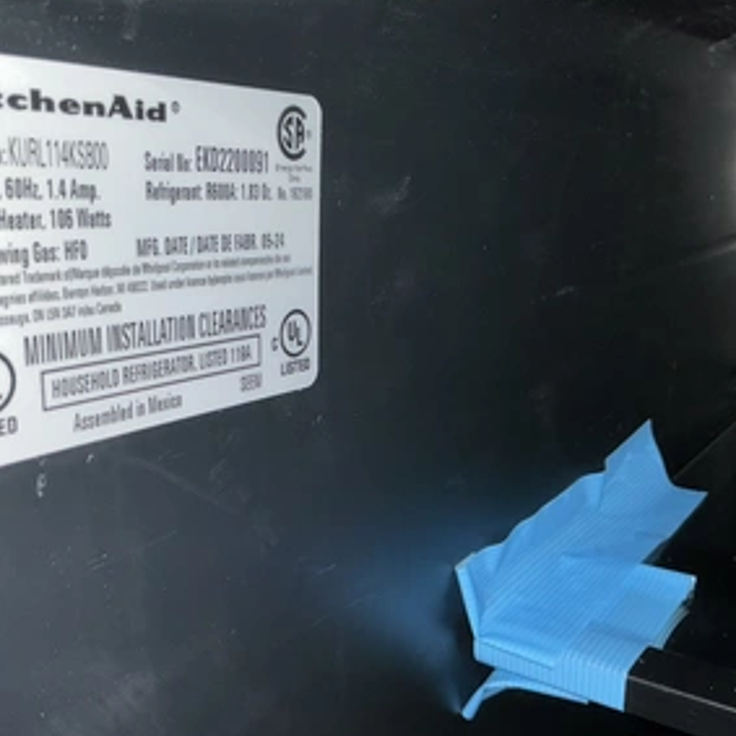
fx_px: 842
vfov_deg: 47.2
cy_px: 375
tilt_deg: -13.3
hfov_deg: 46.7
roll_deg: +2.8
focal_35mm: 35
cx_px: 270
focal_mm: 3
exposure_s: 1/113
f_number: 1.8
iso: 16
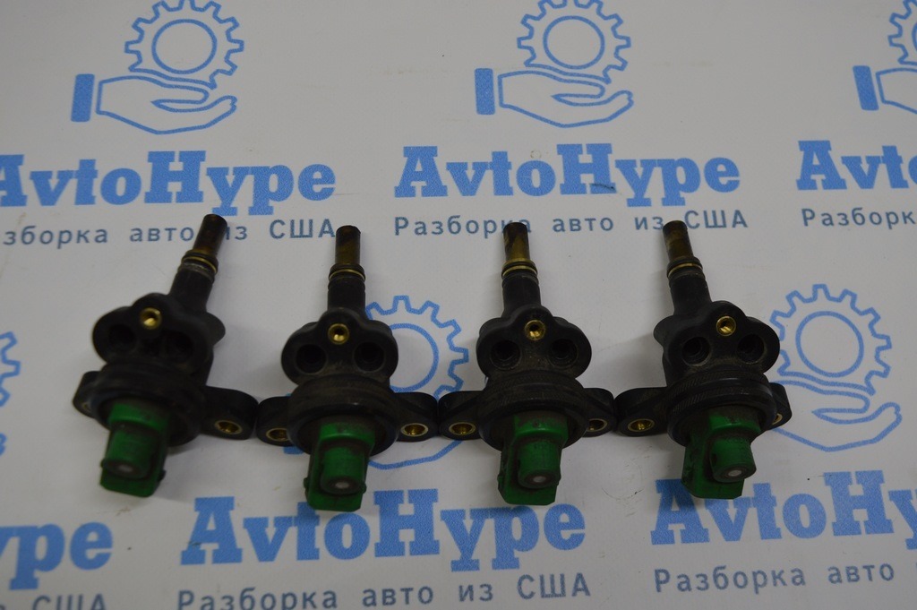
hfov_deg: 53.2
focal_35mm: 36
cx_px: 458
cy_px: 305
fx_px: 916
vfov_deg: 36.8
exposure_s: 1/125
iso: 400
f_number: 5.6
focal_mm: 24
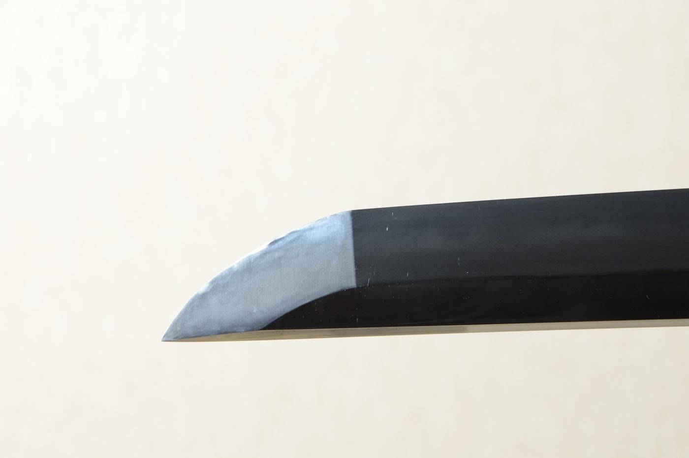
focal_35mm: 150
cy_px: 229
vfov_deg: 9.1
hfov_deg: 13.7
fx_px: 2868
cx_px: 344
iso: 400
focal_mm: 100
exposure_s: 1/2
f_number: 11
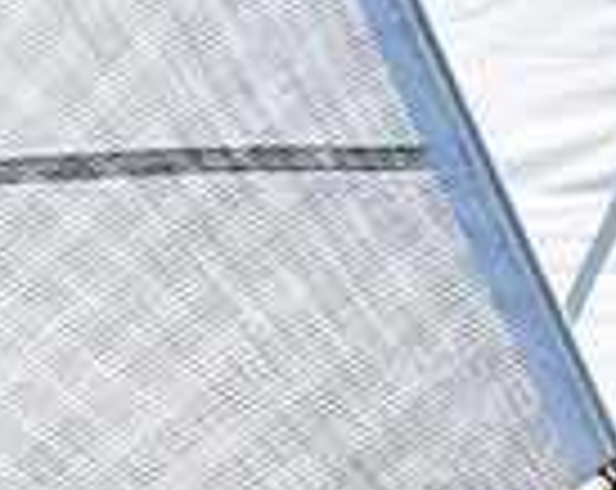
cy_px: 713
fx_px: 32601
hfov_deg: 1.1
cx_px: 823
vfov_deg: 0.9
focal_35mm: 1792
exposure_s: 1/2000
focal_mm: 300
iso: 320
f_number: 5.6
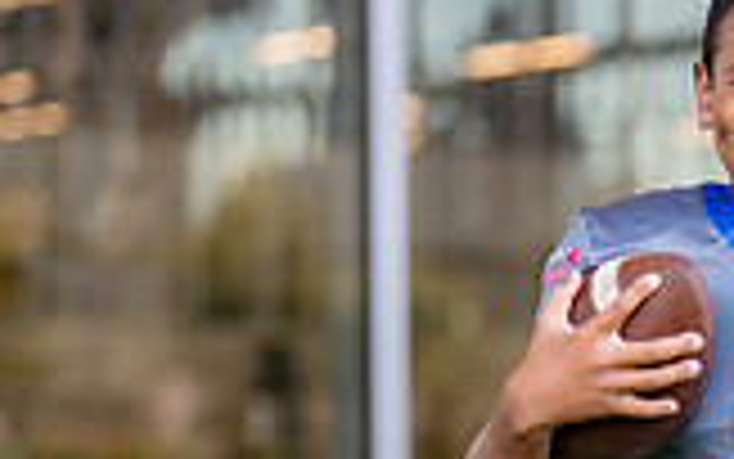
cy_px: 693
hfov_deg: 9.5
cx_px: 874
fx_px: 4362
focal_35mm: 218
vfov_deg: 6.0
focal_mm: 50
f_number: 1.2
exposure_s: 1/400
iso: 100
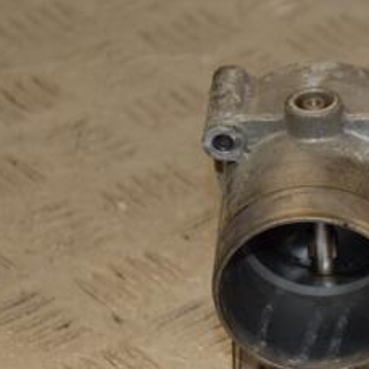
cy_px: 269
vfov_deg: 8.4
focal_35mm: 207
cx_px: 422
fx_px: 2496
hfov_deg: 8.4
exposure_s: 1/200
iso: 800
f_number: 5.3
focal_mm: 62
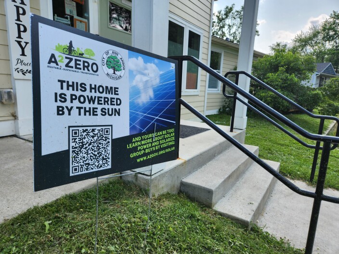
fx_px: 225
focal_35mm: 23
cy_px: 127
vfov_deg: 58.9
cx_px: 170
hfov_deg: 73.9
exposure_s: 1/662
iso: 20
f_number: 1.8
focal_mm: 5.4
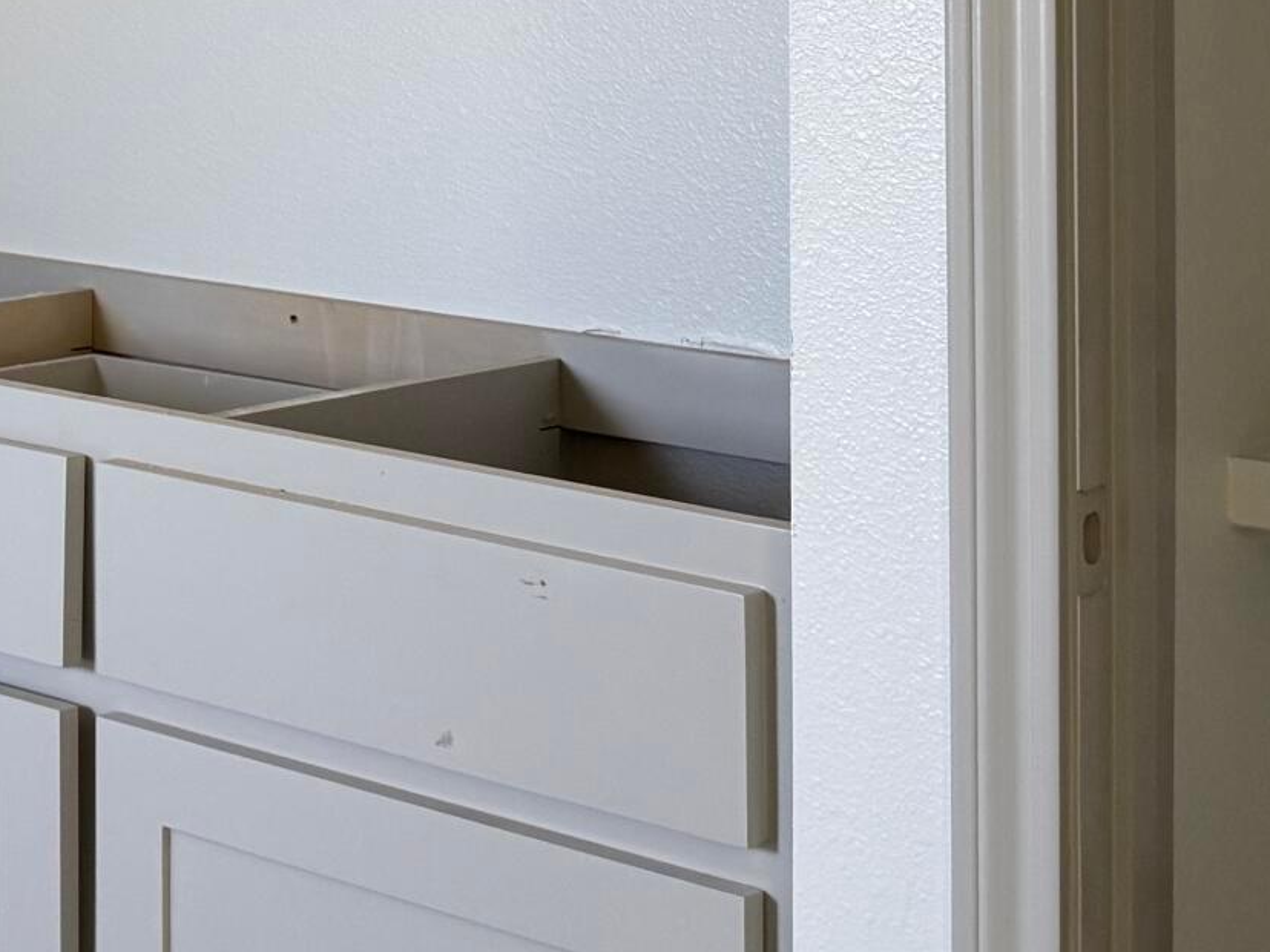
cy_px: -181
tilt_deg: -0.8
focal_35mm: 87
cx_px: -71
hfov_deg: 21.5
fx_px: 3192
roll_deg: +0.3
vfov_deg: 16.3
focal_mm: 6.76
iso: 200
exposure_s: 1/113
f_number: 1.78
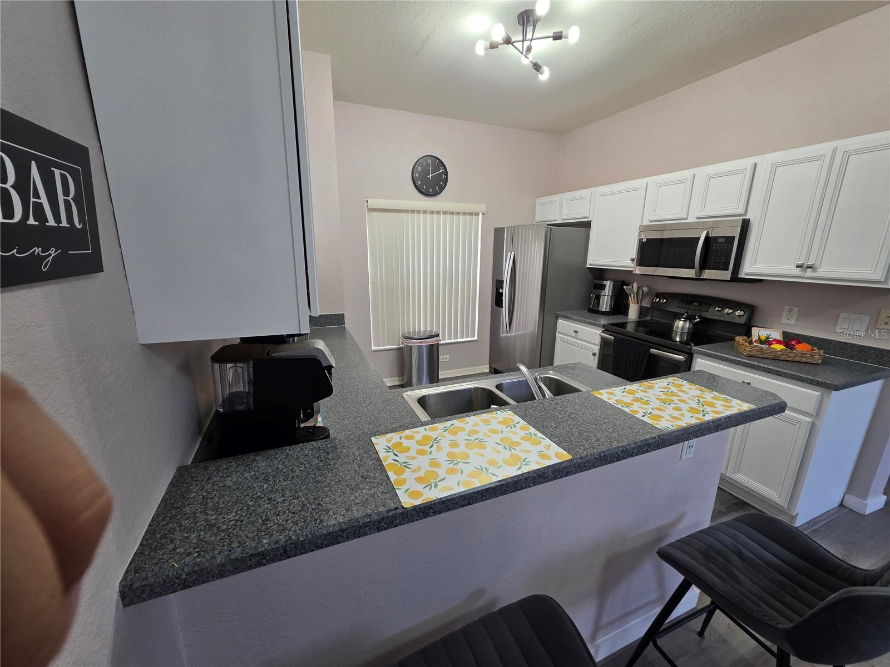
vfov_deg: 89.9
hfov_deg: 106.2
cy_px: 334
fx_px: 334
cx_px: 445
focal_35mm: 13
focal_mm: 2.2
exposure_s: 1/120
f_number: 1.9
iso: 200
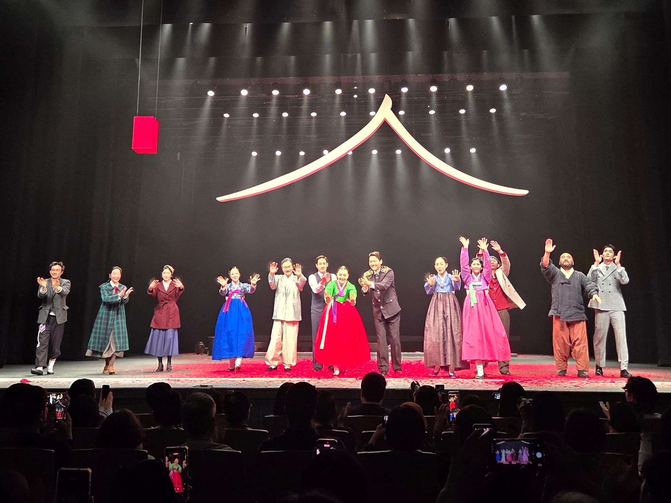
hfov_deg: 73.9
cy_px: 252
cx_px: 336
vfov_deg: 58.9
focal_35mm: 23
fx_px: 446
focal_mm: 5.4
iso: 160
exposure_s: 1/120
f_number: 1.8
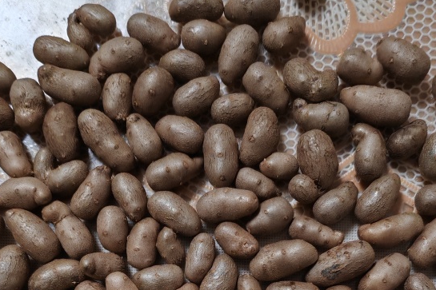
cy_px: 356
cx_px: 206
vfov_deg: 22.5
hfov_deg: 36.2
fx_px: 666
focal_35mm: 55
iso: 400
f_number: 1.95
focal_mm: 5.52
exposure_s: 1/50
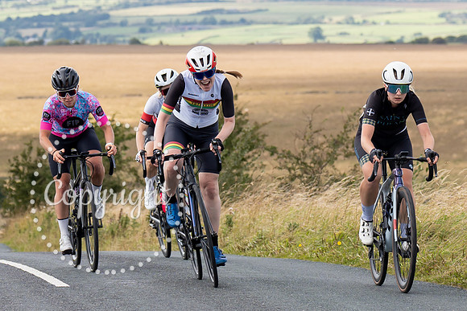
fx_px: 3891
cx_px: 217
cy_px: 21
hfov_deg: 6.9
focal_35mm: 300
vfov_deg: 4.6
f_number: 4
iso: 100
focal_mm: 90
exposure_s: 1/800
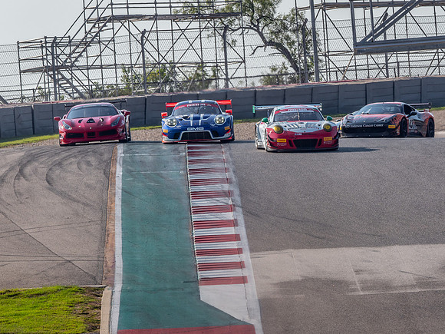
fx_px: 9209
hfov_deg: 2.8
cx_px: 180
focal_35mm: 716
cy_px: 199
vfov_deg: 2.1
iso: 200
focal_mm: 300
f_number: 13
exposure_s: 1/250
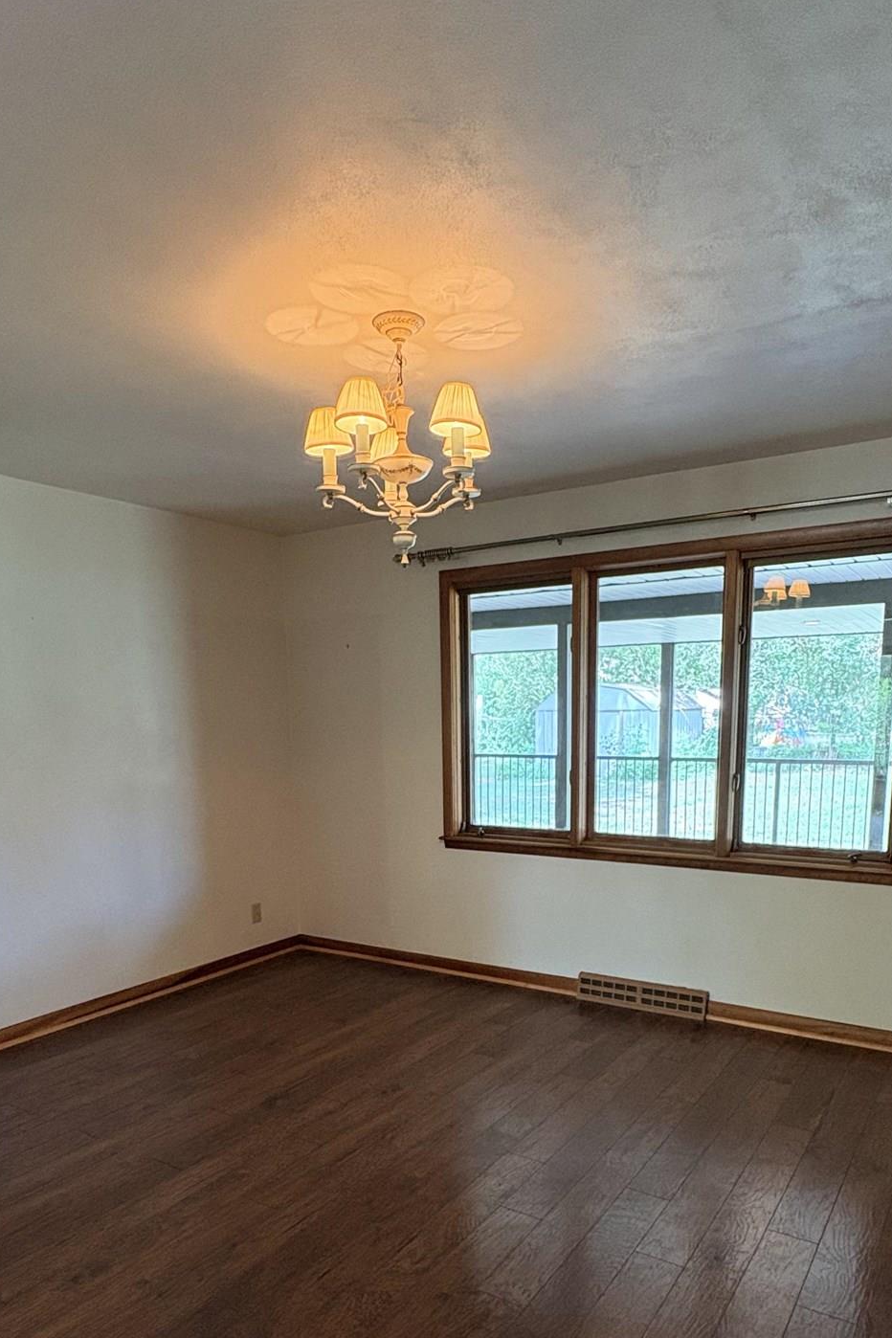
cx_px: 447
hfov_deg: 53.1
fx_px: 892
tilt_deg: -8.1
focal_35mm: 24
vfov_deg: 72.1
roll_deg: +0.3
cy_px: 863
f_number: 2.2
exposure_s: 1/120
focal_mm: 2.22
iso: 320
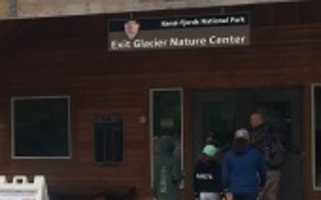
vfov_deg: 11.3
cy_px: 123
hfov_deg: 17.3
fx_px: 1014
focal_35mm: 116
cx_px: -51
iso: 25
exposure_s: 1/257
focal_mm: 4.15
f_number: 2.2
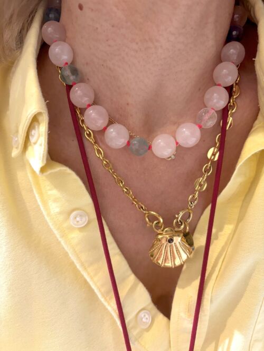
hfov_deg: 53.1
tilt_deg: -5.5
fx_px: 264
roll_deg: +0.7
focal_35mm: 26
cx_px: 132
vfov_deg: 67.3
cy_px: 176
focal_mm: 5.96
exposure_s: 1/100
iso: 125
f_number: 1.6
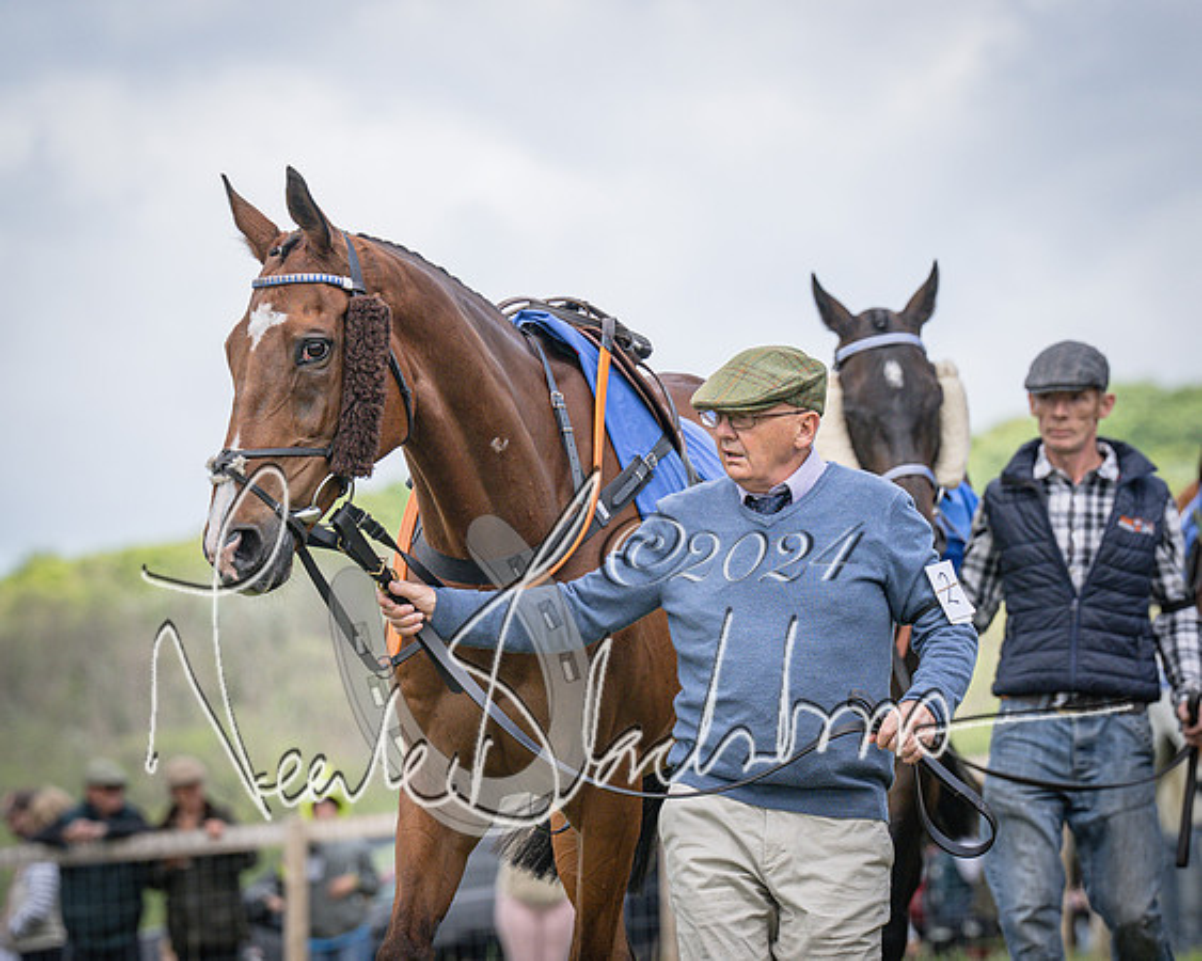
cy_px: 480
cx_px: 610
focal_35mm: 300
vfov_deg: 5.2
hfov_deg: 6.5
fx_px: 10654
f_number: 5
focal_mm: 175
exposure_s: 1/1600
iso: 400
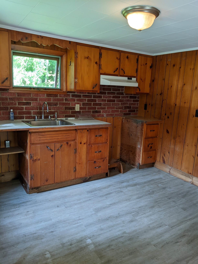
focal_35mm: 27
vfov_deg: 65.3
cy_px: 132
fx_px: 206
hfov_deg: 51.4
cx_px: 99
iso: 51
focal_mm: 4.44
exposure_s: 1/24
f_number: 1.8
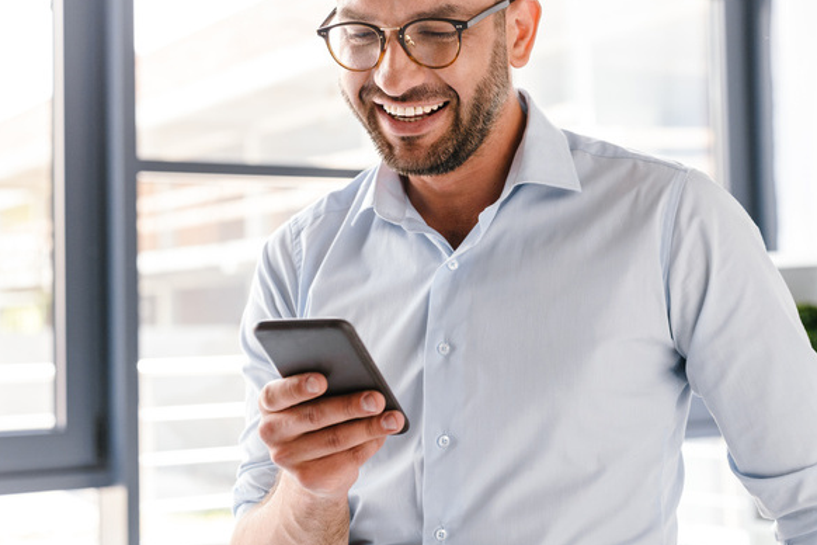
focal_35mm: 70
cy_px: 225
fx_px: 1588
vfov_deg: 19.4
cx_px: 503
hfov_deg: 28.8
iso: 400
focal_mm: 50
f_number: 3.5
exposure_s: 1/200
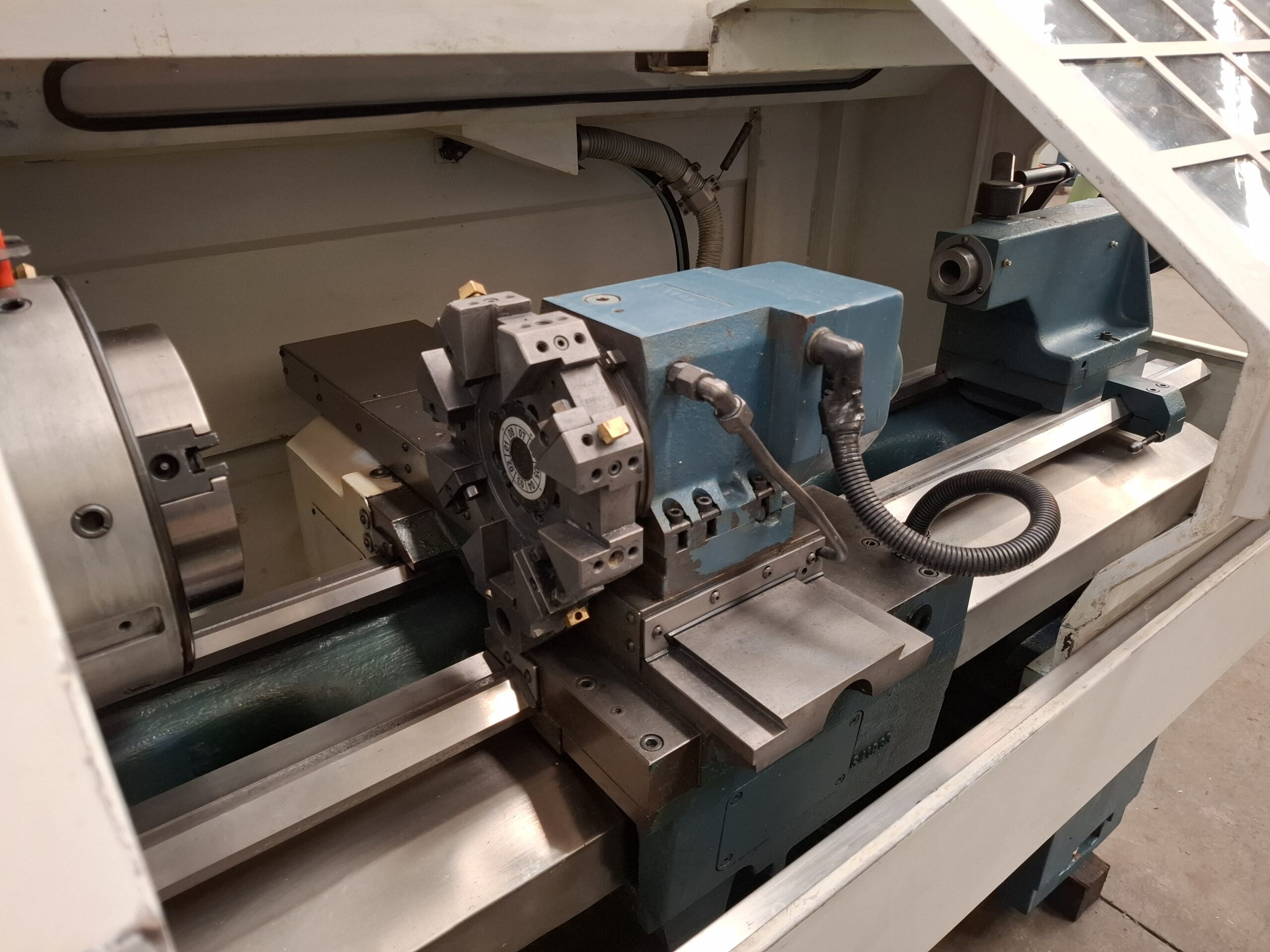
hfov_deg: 73.9
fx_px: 844
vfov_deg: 58.9
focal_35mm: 23
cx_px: 635
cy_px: 476
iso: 200
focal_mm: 5.54
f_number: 1.8
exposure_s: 1/60
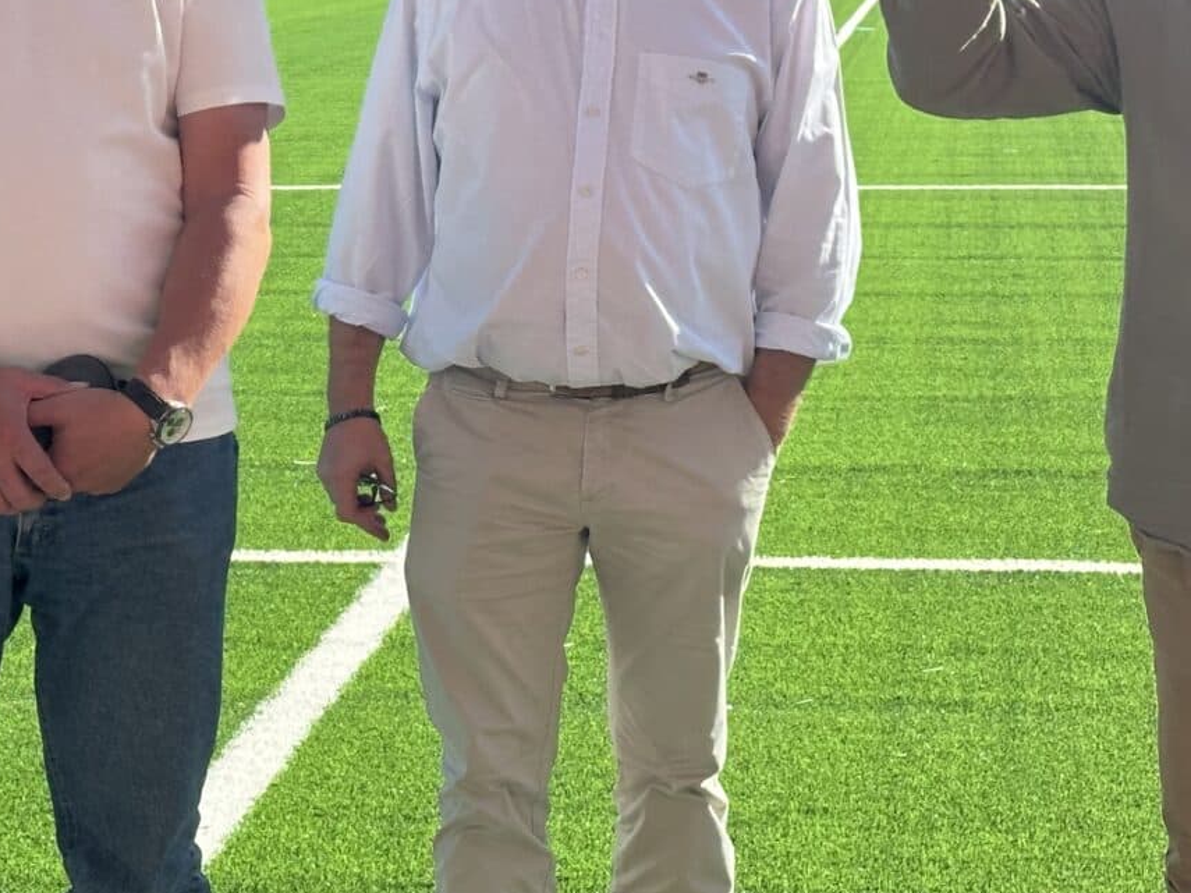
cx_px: 411
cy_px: 189
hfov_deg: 17.1
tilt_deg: -3.1
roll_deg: +0.8
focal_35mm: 115
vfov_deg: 12.8
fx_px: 3956
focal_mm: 6.86
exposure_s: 1/2070
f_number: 1.78
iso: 64
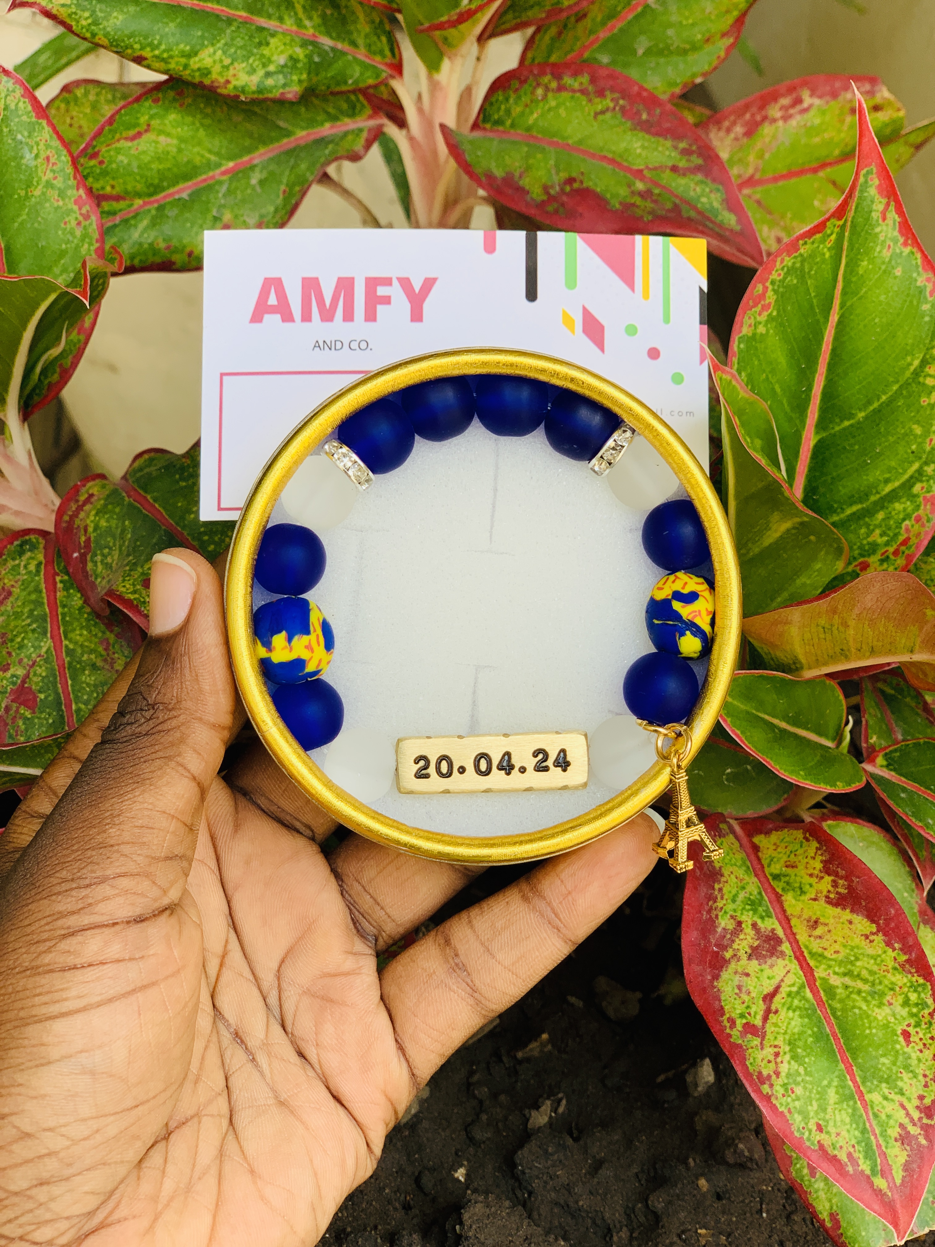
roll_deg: -3.3
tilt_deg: -36.7
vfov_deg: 36.8
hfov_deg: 28.0
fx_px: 1873
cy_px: 624
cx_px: 468
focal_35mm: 52
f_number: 2.4
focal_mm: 6
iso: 16
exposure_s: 1/165
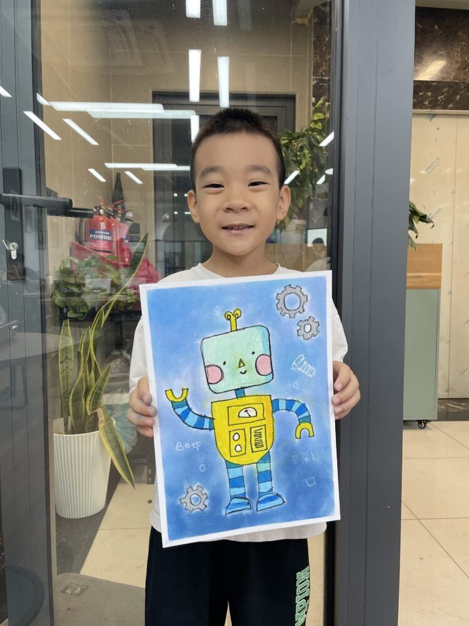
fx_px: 470
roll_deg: +0.3
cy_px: 313
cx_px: 234
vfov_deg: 67.3
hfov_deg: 53.1
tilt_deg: -2.9
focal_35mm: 26
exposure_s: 1/100
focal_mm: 4.2
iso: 125
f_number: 1.6
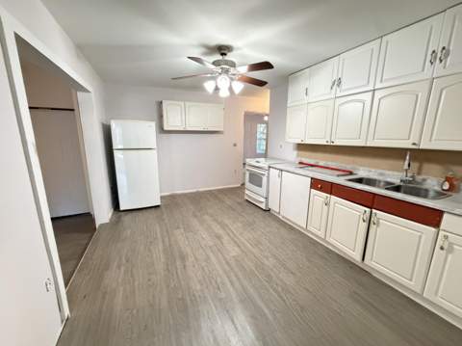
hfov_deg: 102.1
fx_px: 187
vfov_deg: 85.6
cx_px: 231
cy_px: 173
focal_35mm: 14
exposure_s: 1/60
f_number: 2.2
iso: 1000
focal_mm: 2.22
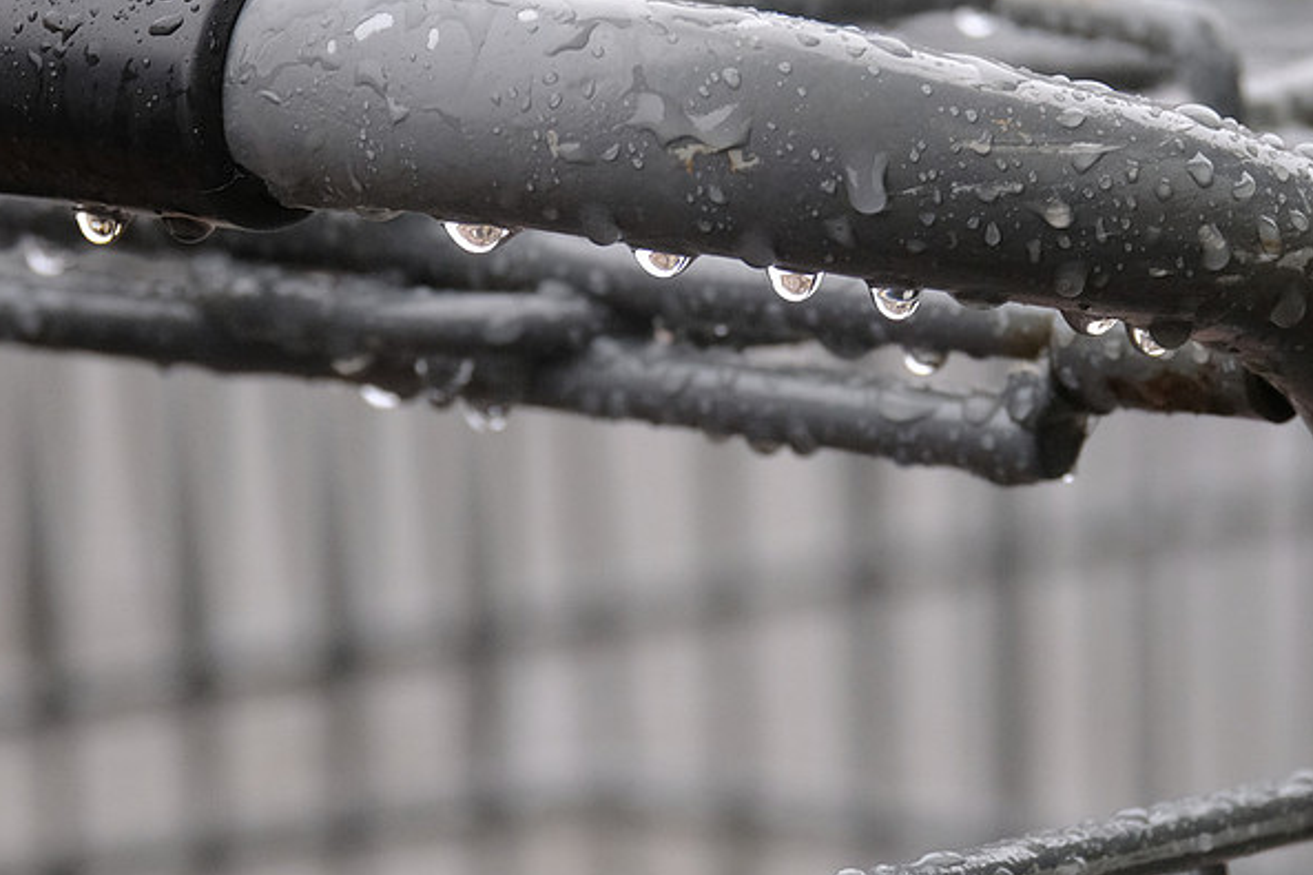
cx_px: 786
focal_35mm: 375
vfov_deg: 3.7
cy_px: 308
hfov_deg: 5.5
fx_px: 13672
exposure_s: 1/75
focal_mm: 134.5
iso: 1600
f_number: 7.1
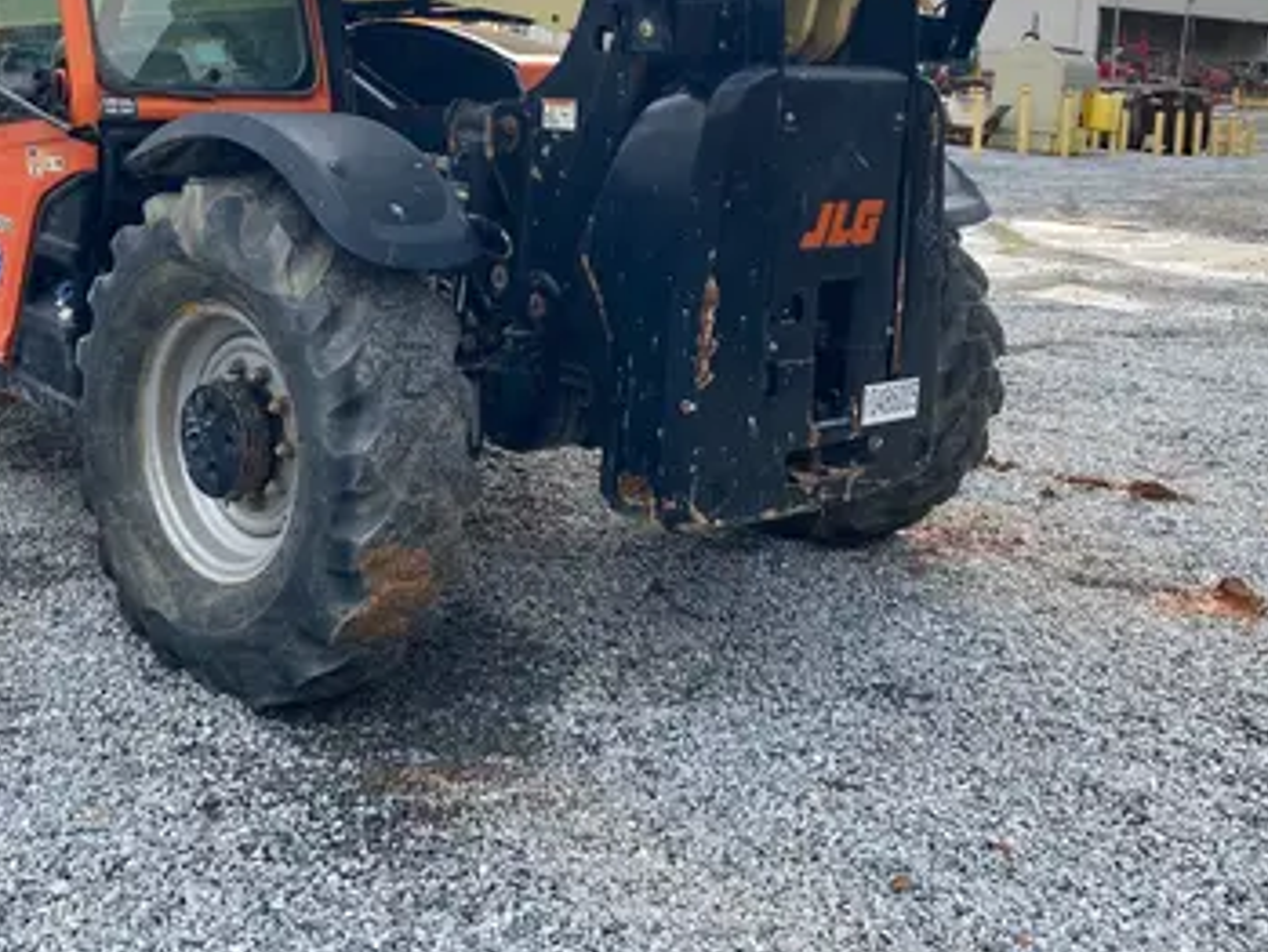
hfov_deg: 45.2
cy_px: 223
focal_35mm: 41
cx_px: 440
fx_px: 1502
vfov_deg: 34.3
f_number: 1.8
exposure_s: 1/690
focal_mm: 4.25
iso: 32
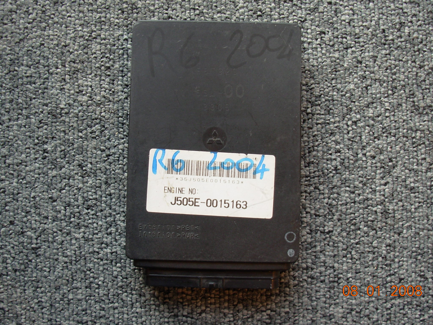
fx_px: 475
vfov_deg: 37.7
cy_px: 162
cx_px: 216
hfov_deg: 49.0
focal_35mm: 38
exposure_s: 1/6.3
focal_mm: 6.3
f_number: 2.9
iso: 50
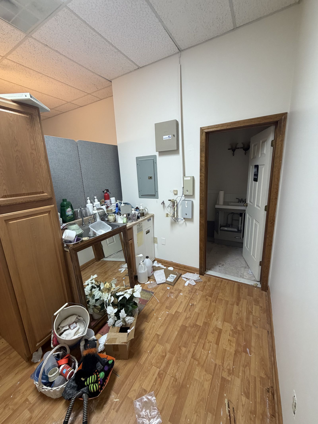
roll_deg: +1.7
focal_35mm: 14
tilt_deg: -11.6
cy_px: 212
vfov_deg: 102.1
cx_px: 159
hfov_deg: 85.7
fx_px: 171
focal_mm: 2.22
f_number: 2.2
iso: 200
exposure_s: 1/60
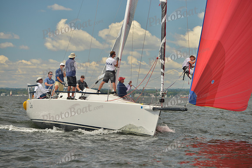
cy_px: 84
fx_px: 1085
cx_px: 126
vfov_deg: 8.9
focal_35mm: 155
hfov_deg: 13.2
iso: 200
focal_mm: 155
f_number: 5.6
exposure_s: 1/800
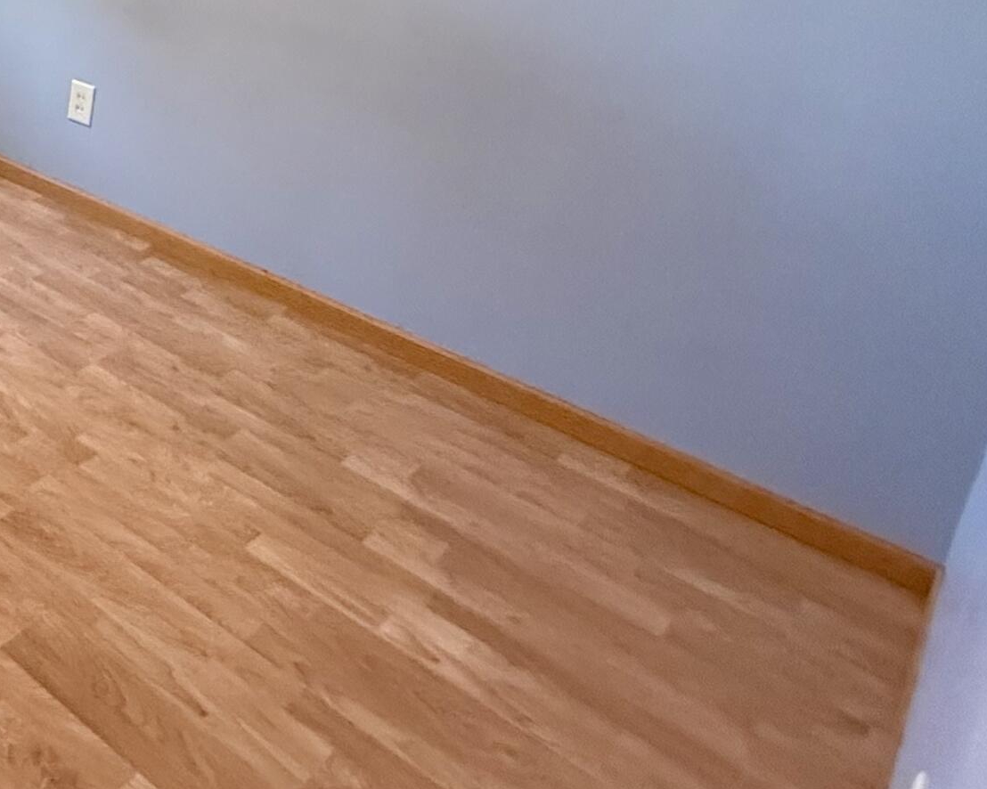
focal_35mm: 37
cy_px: 4
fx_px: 1081
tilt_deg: -14.5
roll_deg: -2.8
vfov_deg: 36.2
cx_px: -195
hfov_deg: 37.3
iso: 640
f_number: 2.2
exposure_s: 1/60
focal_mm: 2.22
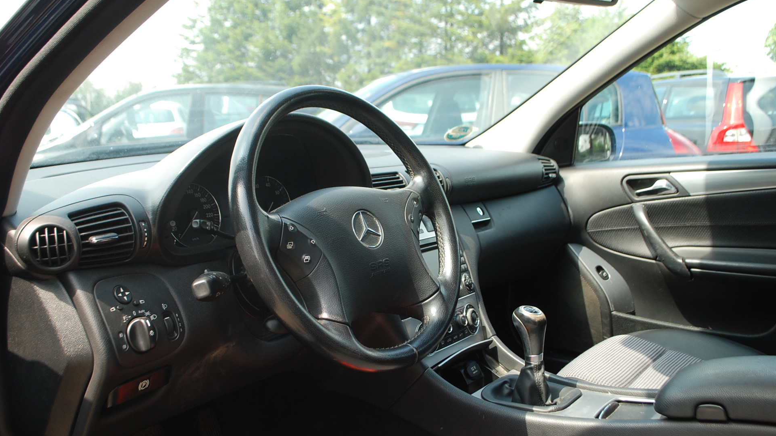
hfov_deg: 56.6
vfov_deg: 33.7
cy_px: 208
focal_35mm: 35
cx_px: 385
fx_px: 720
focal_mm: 22
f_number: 5.6
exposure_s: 1/100
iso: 200
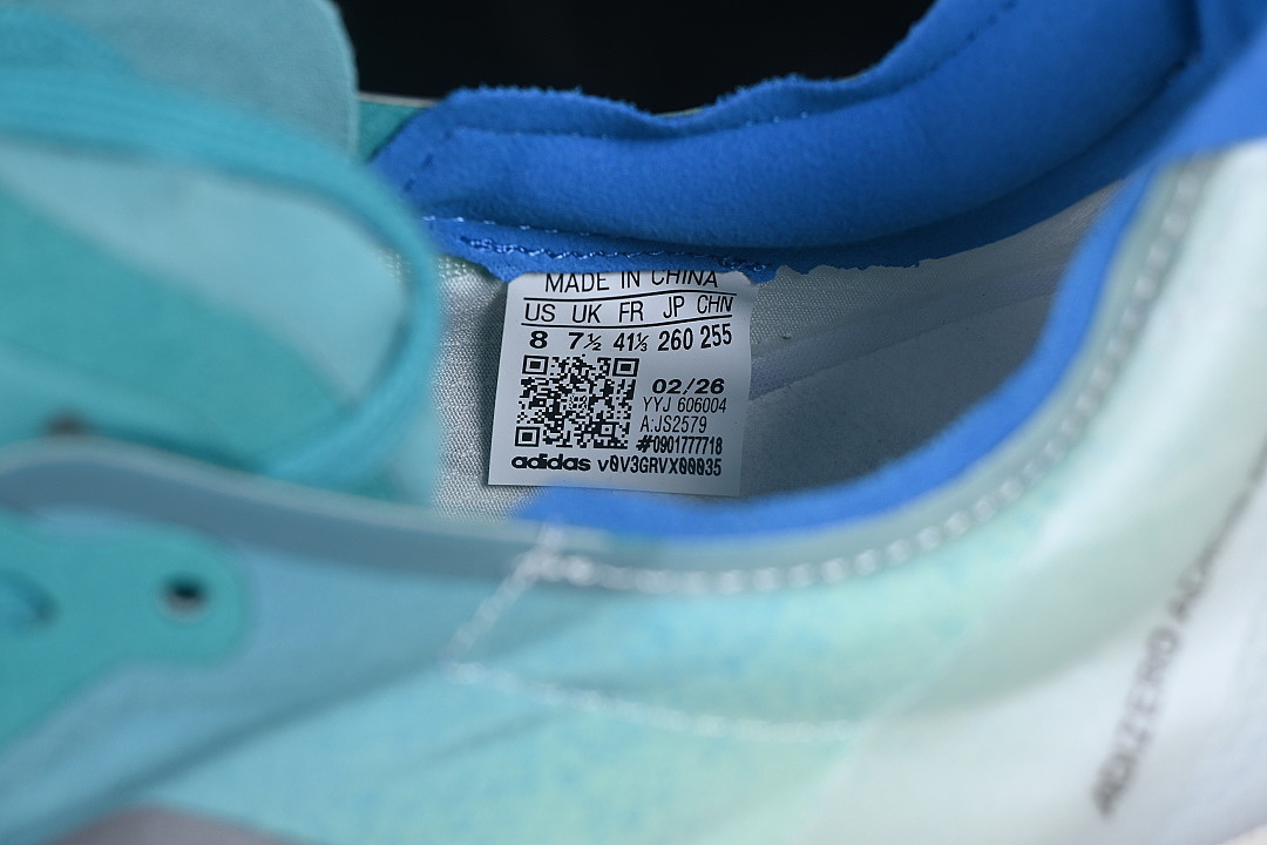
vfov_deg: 18.2
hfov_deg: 27.0
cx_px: 634
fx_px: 2639
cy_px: 422
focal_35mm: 75
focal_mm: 50
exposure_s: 1/80
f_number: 7.1
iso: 160
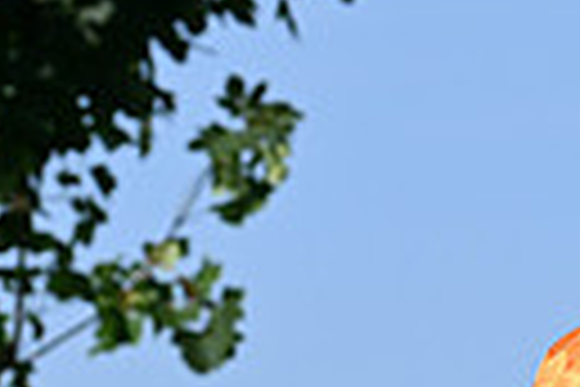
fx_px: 9086
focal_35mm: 564
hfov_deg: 3.7
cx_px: 629
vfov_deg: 2.4
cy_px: 812
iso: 400
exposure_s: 1/3200
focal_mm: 125
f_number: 5.6
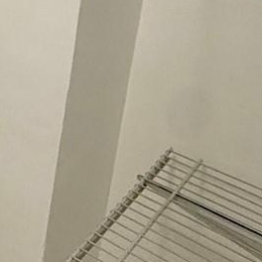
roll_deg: -2.1
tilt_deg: -12.7
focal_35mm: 75
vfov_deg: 20.6
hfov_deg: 18.6
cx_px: -192
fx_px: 642
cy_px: -96
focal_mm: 2.22
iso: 200
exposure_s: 1/60
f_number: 2.2
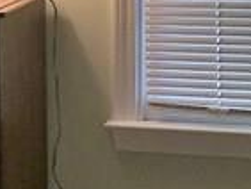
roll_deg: +2.1
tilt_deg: -7.1
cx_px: -335
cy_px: 37
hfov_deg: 8.6
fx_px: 1524
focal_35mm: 210
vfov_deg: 7.1
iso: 32
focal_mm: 4.15
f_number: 2.2
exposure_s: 1/38
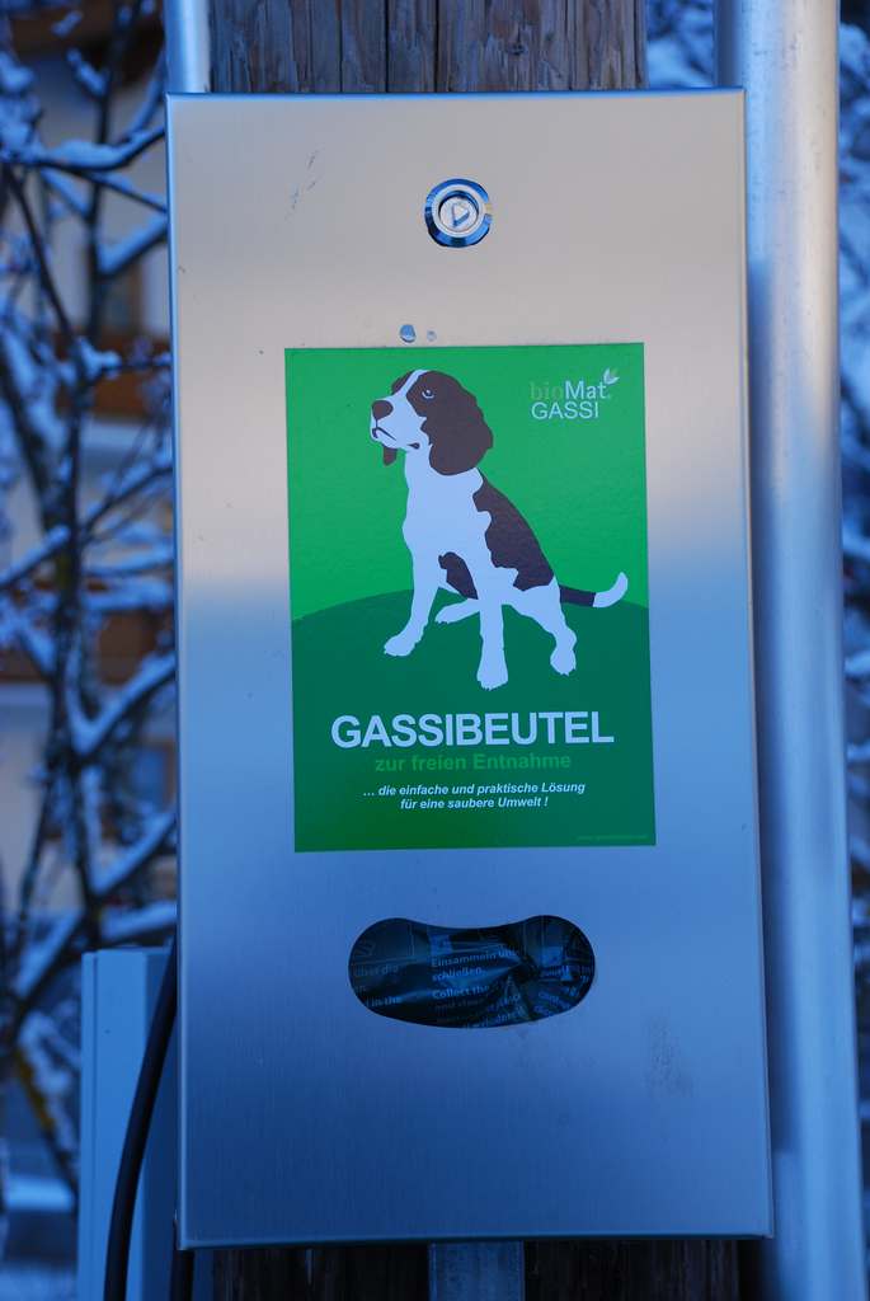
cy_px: 650
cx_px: 435
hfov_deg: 15.7
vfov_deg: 23.4
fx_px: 3146
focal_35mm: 87
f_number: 5.3
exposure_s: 1/100
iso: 100
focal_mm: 58
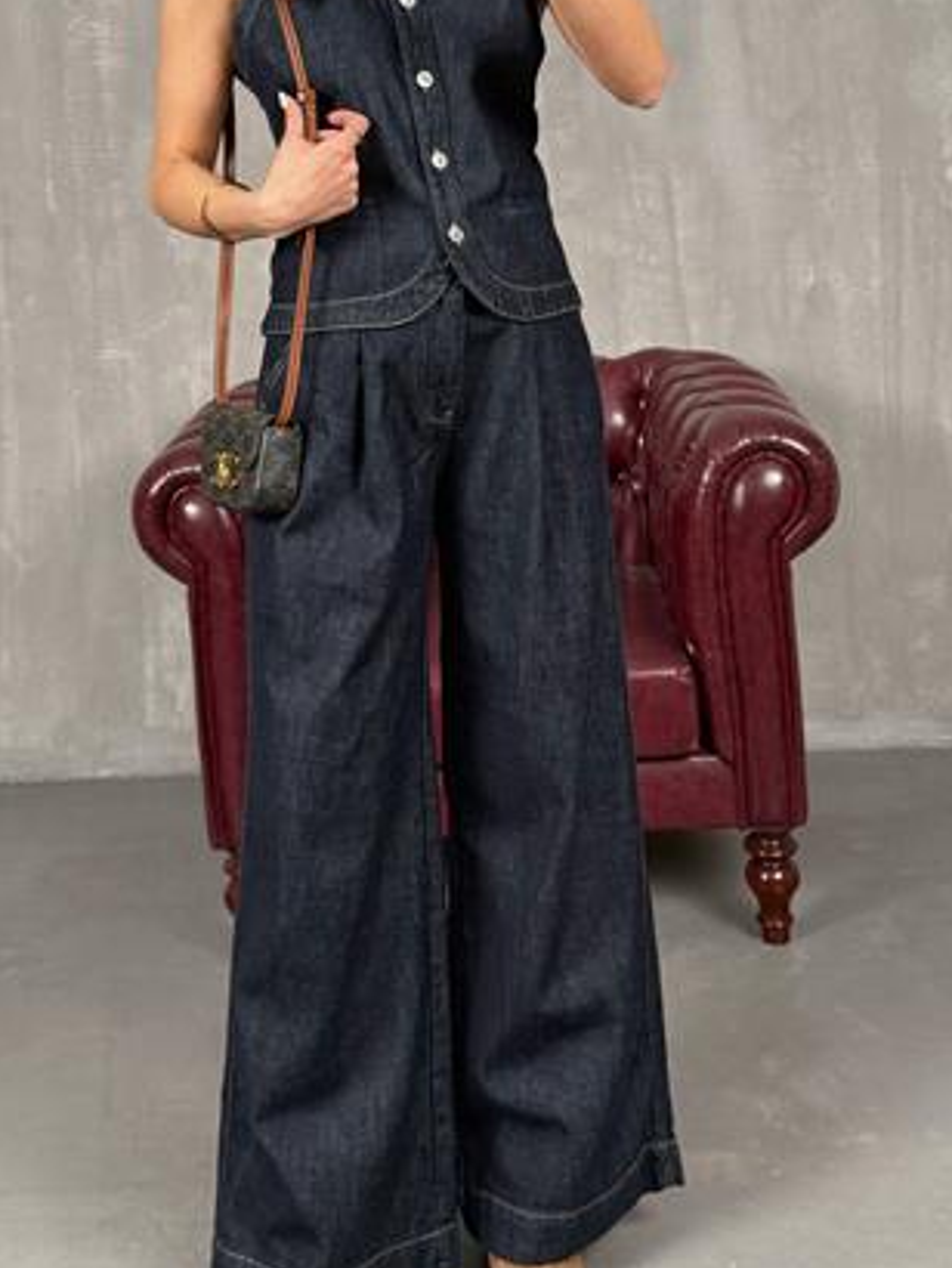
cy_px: 136
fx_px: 2015
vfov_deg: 33.2
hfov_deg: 26.6
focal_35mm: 55
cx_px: 465
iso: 200
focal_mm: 6.76
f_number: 1.78
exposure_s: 1/117
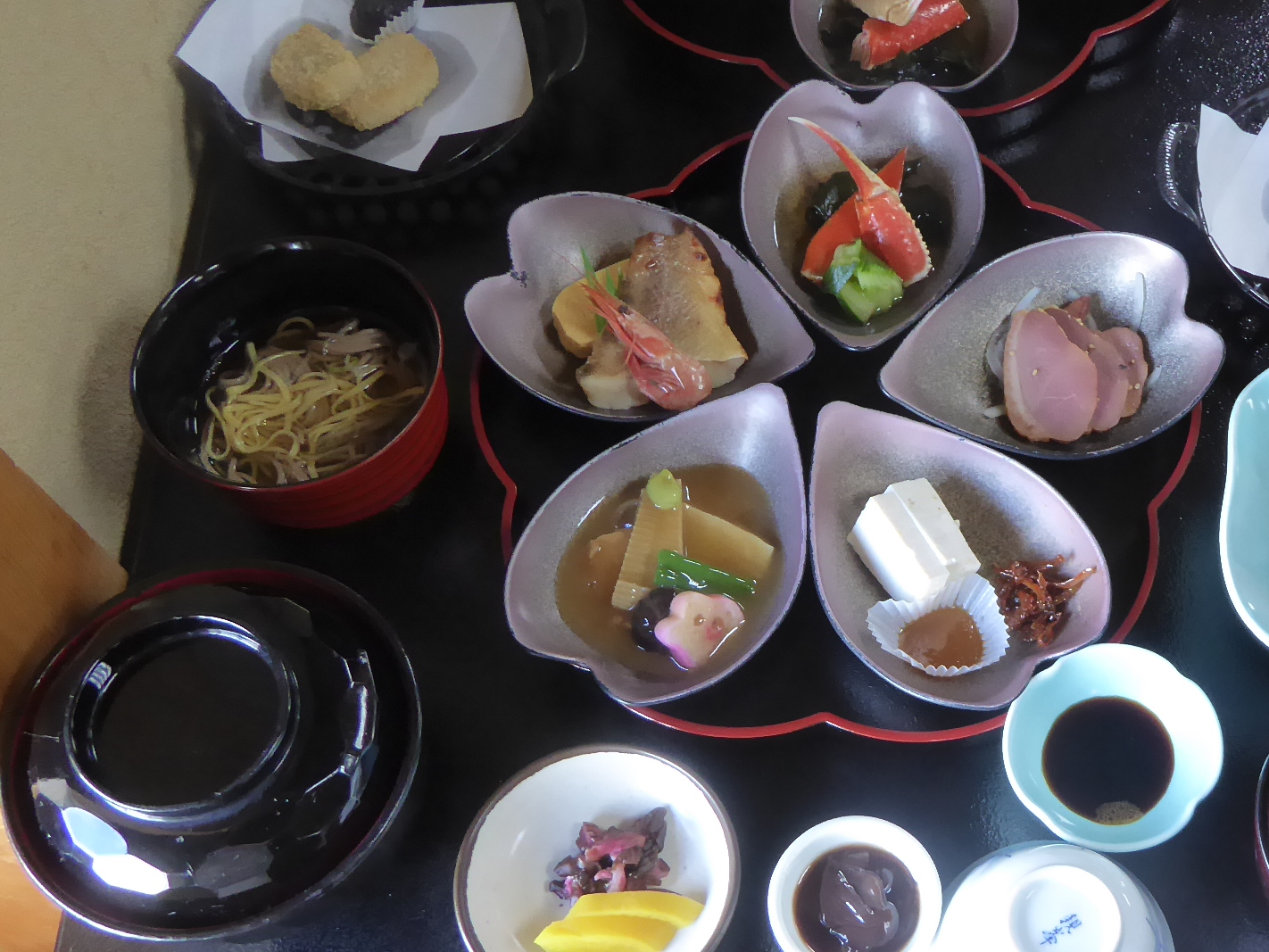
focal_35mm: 45
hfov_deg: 40.4
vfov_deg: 32.0
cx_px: 1009
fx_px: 1650
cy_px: 612
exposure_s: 1/25
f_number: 3.3
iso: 400
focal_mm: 4.3
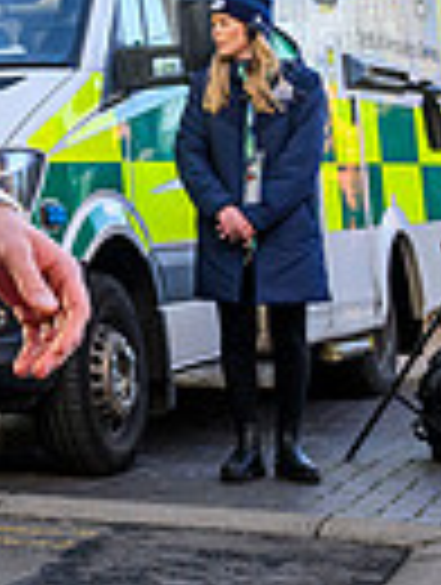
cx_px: -537
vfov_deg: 16.2
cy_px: -111
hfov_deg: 11.1
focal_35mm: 117
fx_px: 1981
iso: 1600
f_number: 5.6
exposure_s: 1/640
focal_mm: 24
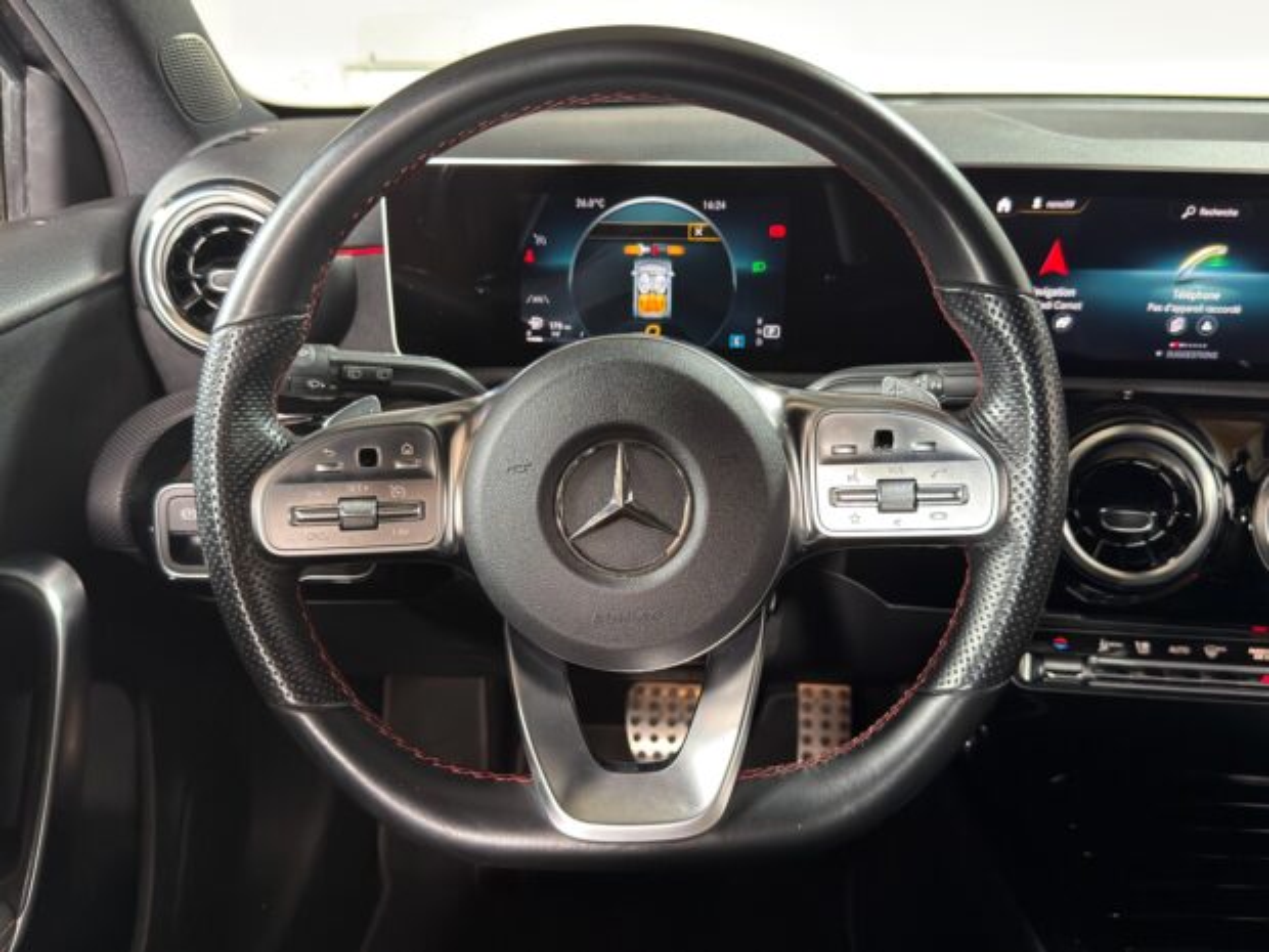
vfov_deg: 44.2
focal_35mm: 32
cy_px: 476
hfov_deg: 56.8
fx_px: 1173
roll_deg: +0.5
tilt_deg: -24.4
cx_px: 634
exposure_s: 1/30
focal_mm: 6.76
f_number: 1.78
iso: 640
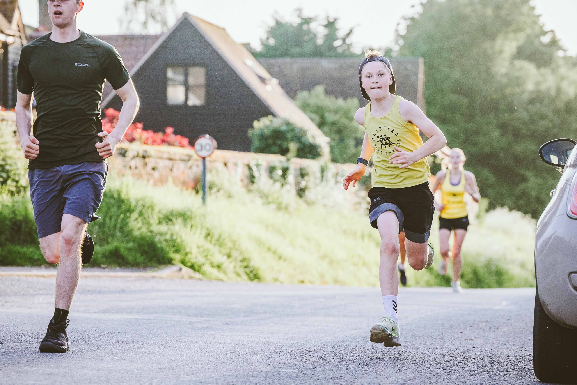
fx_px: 2645
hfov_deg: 12.5
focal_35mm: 165
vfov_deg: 8.3
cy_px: 192
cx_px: 288
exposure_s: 1/1250
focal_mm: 110
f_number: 3.5
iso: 500
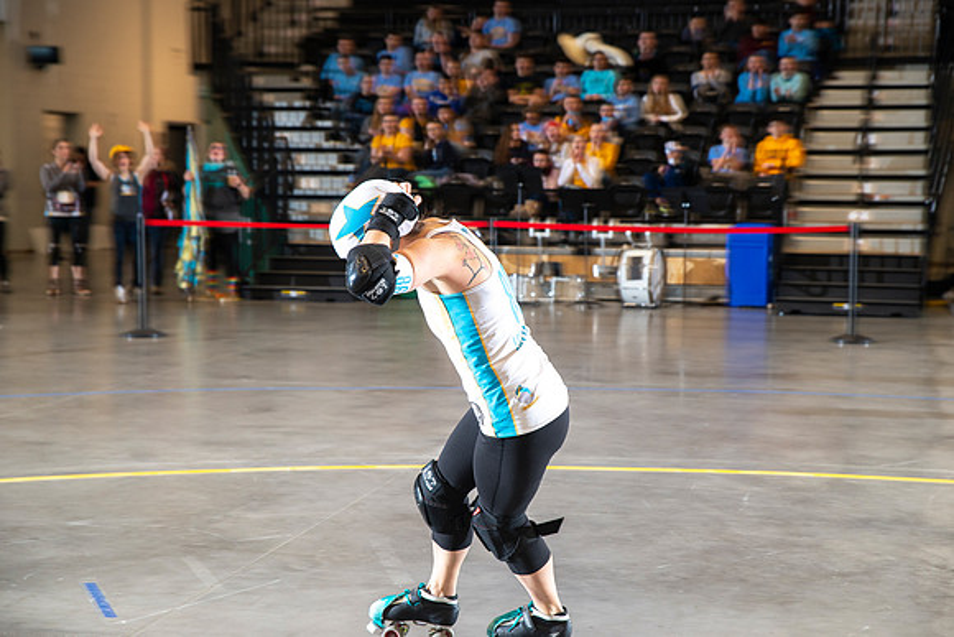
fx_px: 1855
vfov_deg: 19.5
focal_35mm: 70
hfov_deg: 28.8
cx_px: 477
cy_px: 318
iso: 500
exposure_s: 1/160
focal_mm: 70
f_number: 5.6
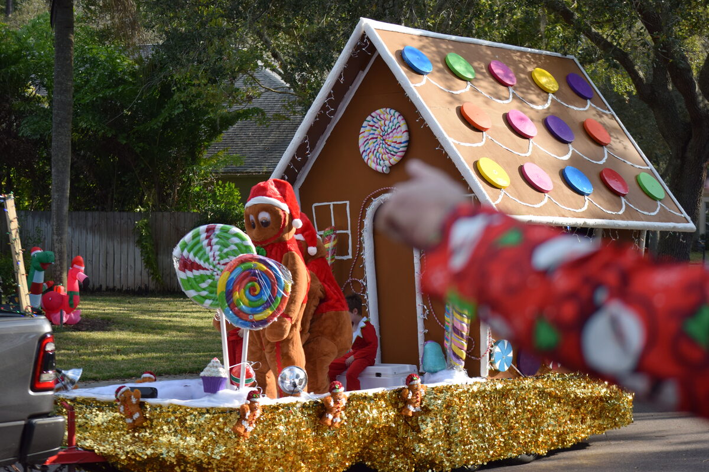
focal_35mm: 82
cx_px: 354
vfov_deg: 16.6
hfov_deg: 24.6
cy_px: 236
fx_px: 1625
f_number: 5
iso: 400
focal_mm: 55
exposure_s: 1/1250
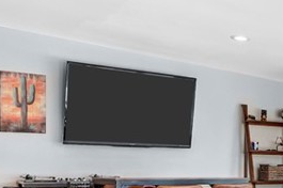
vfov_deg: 22.9
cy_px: 161
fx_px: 455
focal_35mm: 58
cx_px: 295
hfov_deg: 31.4
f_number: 9
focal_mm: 10
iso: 400
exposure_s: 1/25
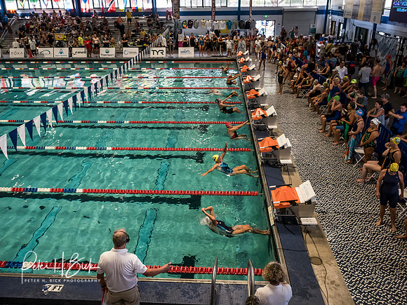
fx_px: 353
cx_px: 204
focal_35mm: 30
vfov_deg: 46.8
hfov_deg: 60.0
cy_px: 152
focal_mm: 15
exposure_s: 1/800
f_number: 2.8
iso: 2500
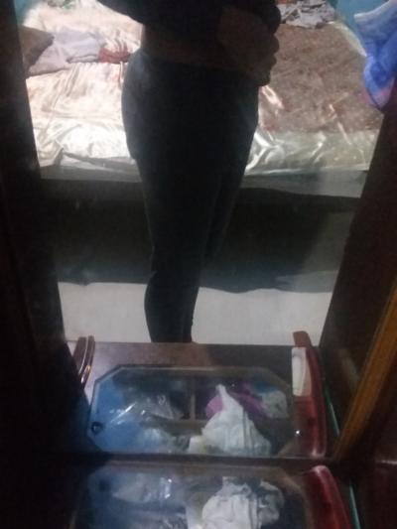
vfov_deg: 58.3
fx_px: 474
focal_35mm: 31
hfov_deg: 45.5
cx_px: 198
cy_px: 264
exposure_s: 1/17
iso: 1250
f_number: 2.2
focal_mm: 3.3
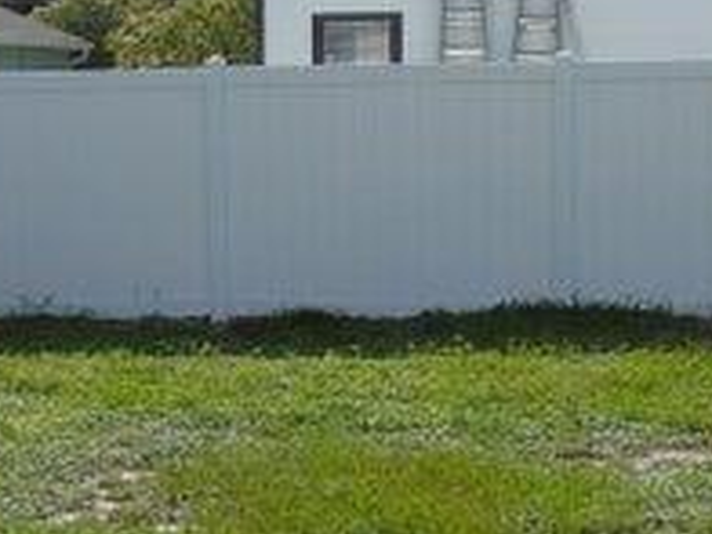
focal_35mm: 111
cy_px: 367
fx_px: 2283
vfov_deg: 13.3
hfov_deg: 17.5
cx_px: 120
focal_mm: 6.1
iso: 80
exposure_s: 1/800
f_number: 3.8
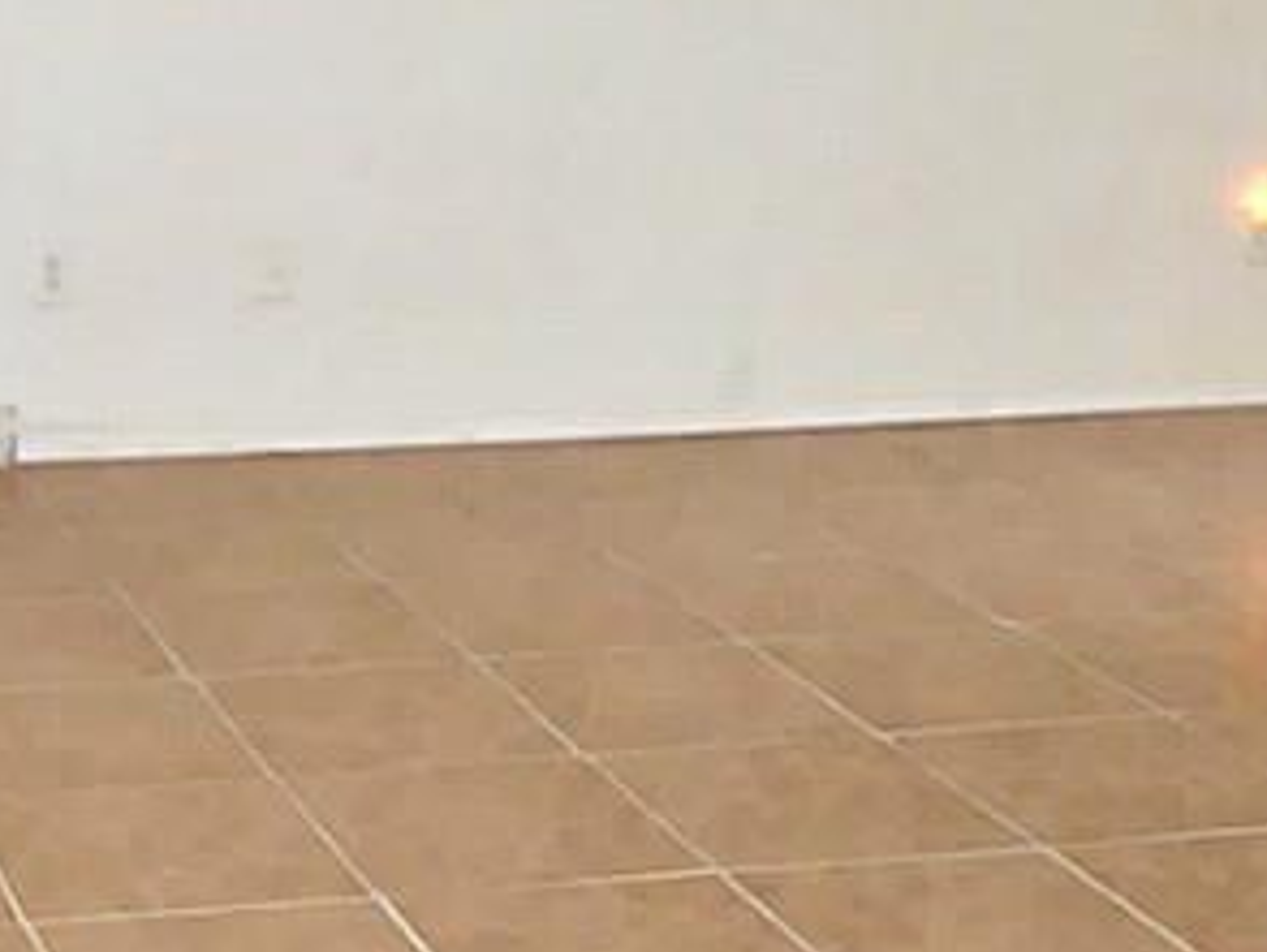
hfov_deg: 21.4
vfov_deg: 16.3
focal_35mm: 87
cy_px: -181
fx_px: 3187
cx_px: -112
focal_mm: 4.3
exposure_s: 1/60
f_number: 3.3
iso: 400
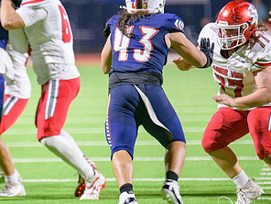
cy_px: 86
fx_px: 4423
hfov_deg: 3.5
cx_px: 50
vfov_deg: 2.6
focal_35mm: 565
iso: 2000
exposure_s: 1/250
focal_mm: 300
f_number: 2.8
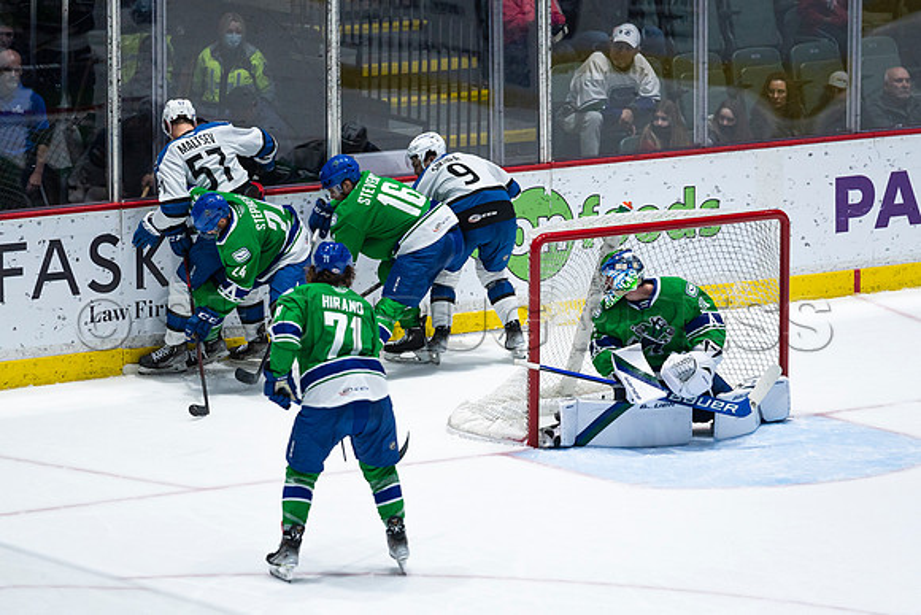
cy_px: 297
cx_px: 529
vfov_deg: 4.9
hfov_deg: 7.3
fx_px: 7192
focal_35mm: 281
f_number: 2.8
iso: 1250
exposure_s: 1/1250
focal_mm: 200
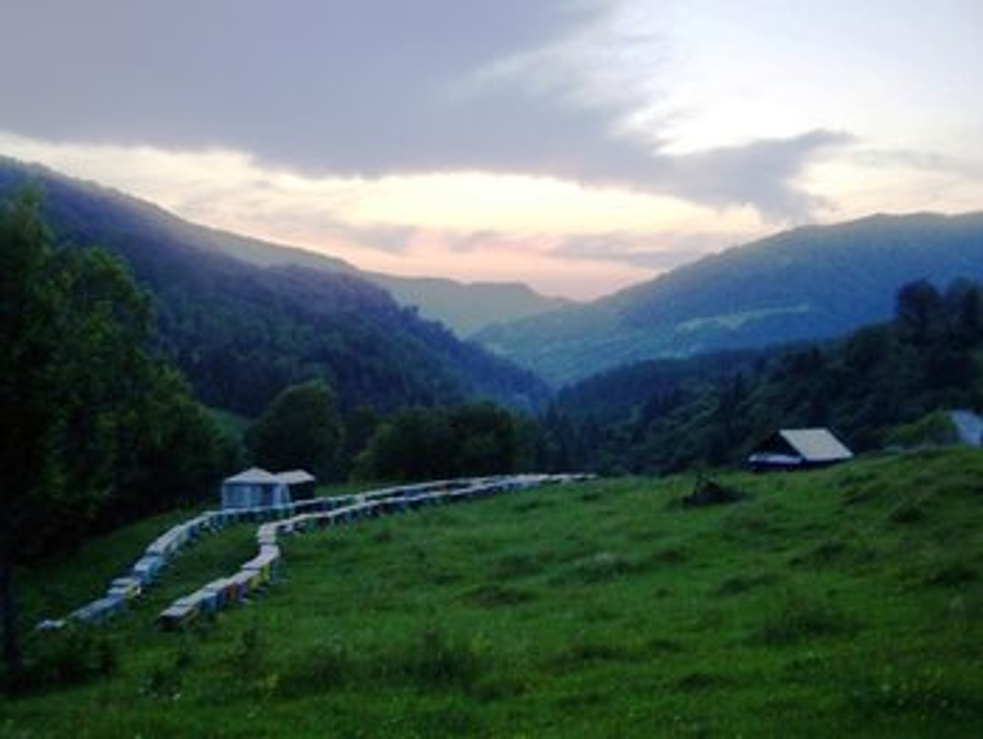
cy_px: 370
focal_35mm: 38
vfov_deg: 37.8
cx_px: 492
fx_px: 1080
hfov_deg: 48.9
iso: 100
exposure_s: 1/8
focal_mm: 6.3
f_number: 2.8
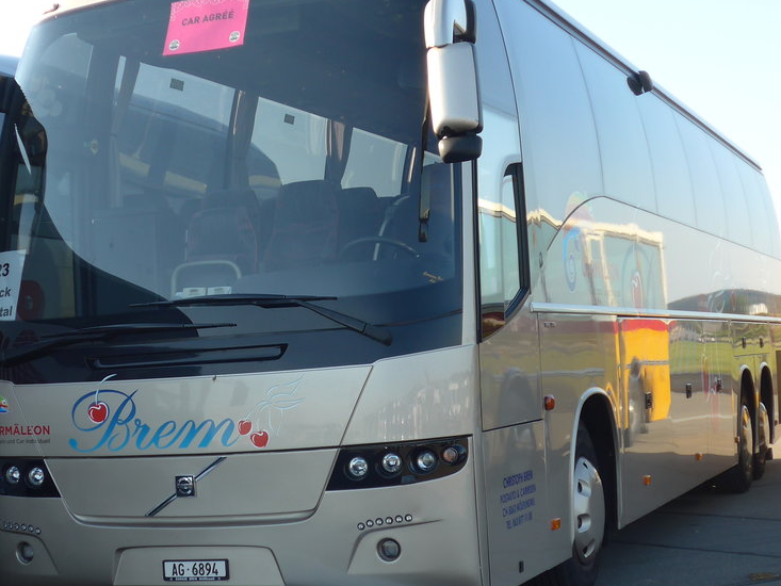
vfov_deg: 20.4
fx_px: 1625
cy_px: 322
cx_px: 314
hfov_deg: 27.0
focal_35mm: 72
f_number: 2.8
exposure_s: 1/500
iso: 80
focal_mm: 9
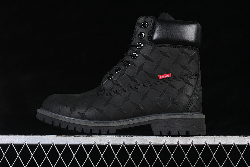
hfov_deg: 27.0
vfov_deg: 18.2
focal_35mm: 75
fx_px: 521
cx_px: 125
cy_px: 84
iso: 160
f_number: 6.3
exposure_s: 1/60
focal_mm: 50
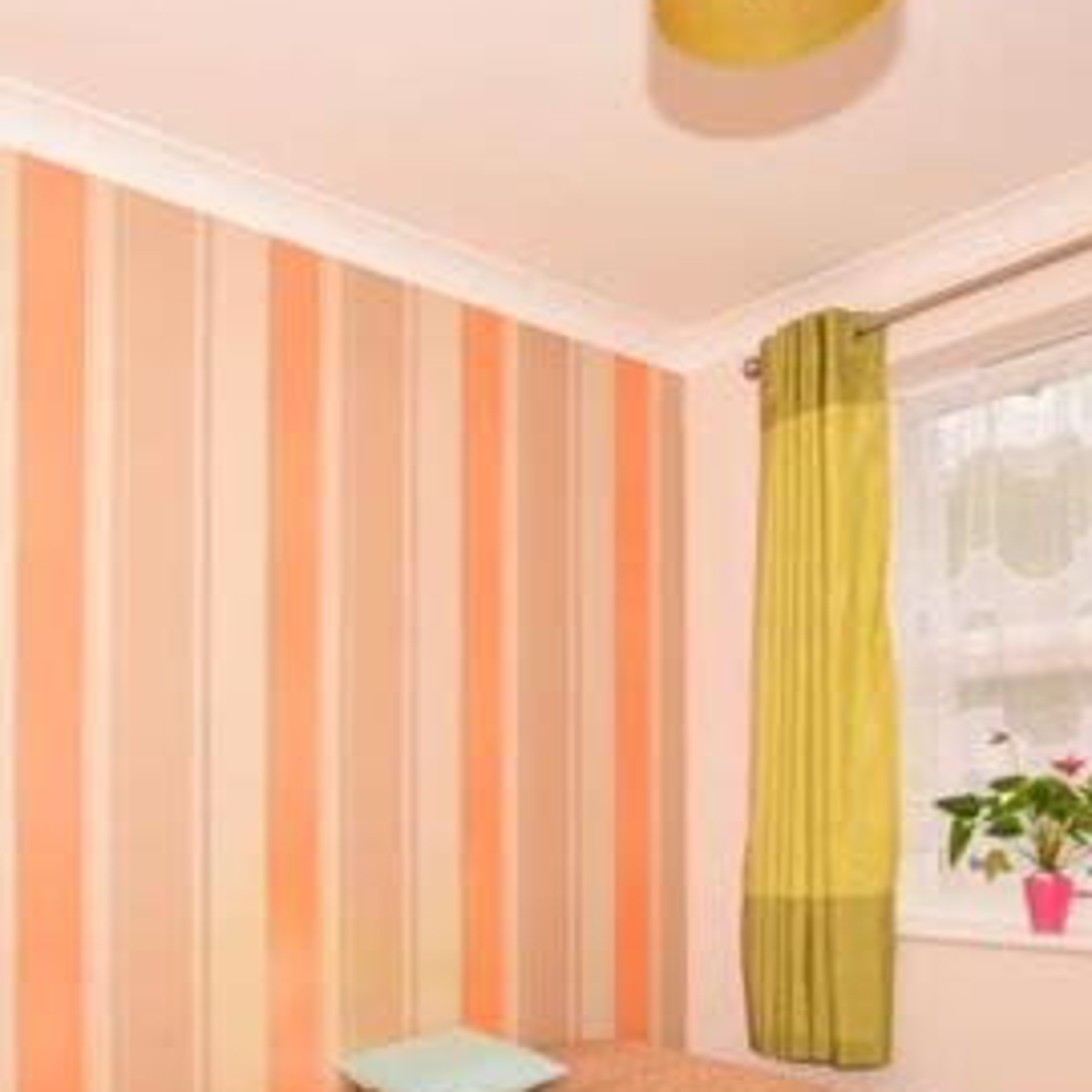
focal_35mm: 31
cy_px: 799
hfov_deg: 52.1
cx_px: 421
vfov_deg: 50.7
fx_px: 1106
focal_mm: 10
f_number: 6.3
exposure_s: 1/160
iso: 200
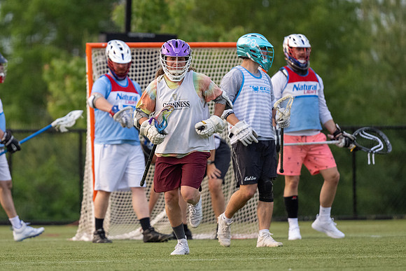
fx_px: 8061
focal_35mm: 715
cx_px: 121
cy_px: 121
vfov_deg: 1.9
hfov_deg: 2.9
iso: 2500
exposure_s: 1/1000
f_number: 5.6
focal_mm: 500
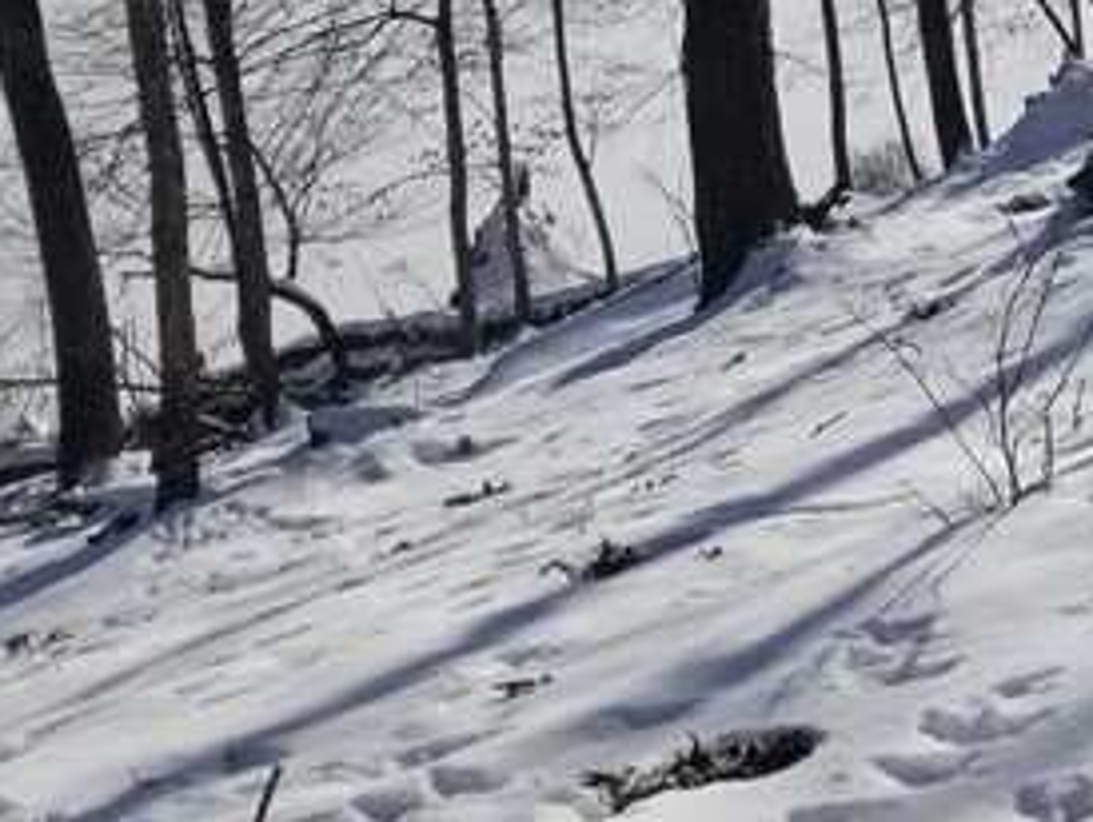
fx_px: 3065
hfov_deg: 18.5
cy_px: -451
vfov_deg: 14.2
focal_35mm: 97
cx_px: 1492
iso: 50
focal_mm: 4.25
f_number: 1.7
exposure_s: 1/5264
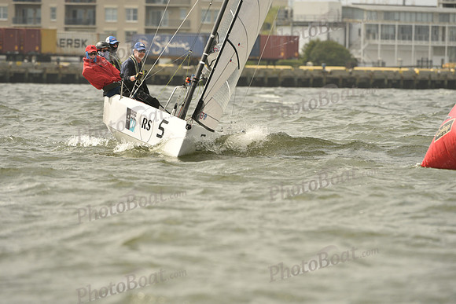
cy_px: 152
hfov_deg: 6.9
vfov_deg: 4.6
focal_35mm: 300
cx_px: 228
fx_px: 3801
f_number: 7.1
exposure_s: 1/1250
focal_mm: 300
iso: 320
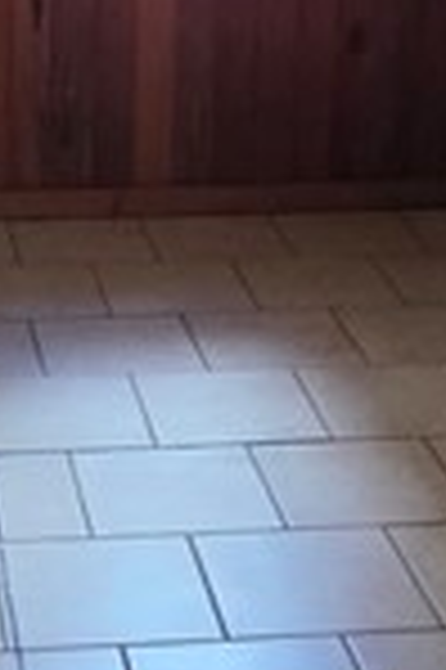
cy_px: 90
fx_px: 1732
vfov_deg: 21.5
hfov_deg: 14.5
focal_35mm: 93
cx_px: 41
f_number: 1.9
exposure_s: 1/60
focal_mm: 2.2
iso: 400
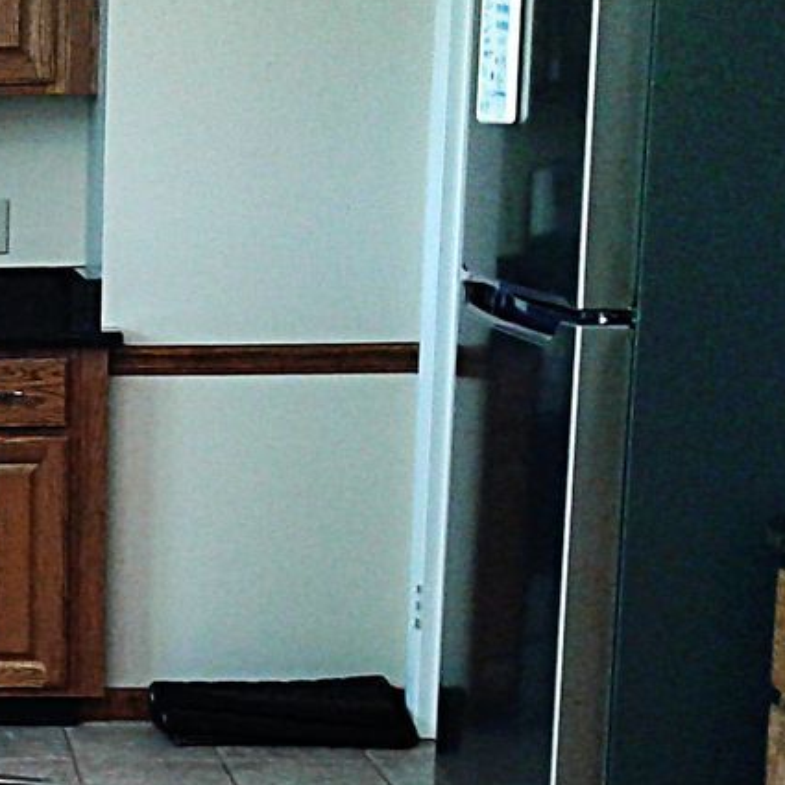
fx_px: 2643
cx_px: -353
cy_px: 631
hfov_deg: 15.7
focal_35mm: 103
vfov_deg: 16.8
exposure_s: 1/33
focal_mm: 3.3
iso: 50
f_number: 2.2
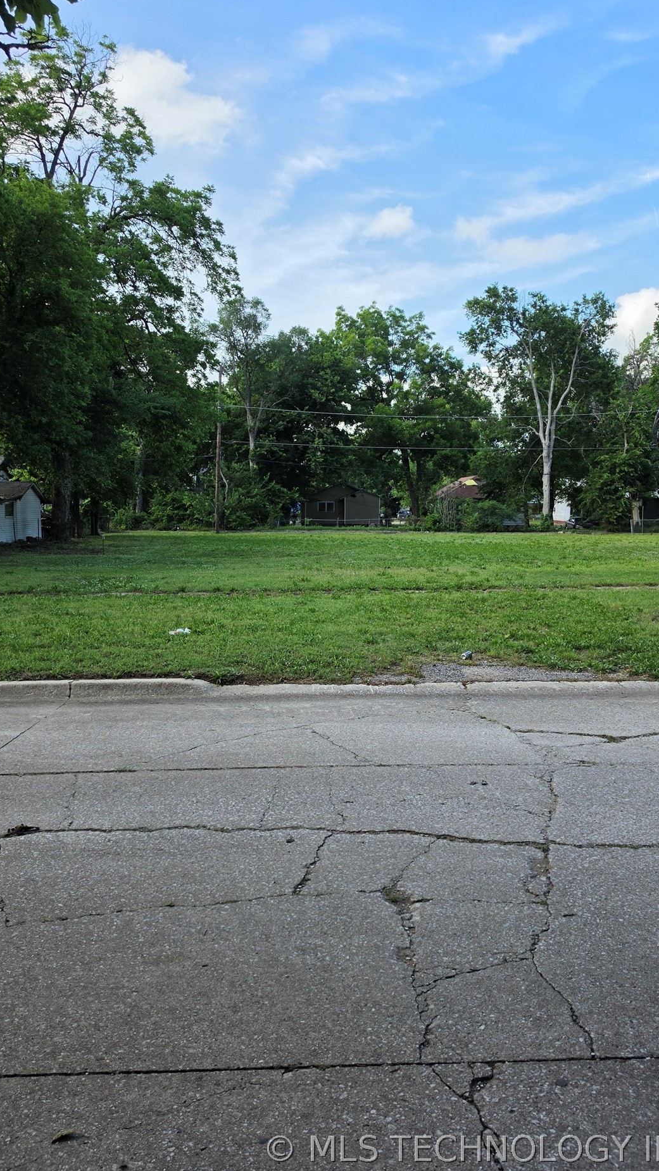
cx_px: 355
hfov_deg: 44.4
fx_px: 807
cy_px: 569
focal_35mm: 26
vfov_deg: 71.9
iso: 64
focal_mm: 6.5
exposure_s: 1/3889
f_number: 1.4
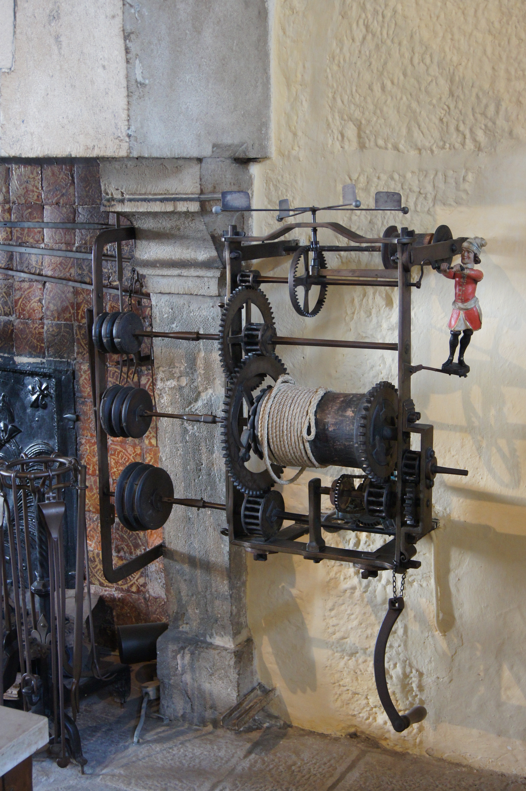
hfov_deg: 25.7
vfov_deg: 37.9
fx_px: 1152
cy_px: 396
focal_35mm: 52
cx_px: 263
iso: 1600
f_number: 5
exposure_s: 1/20
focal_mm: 35
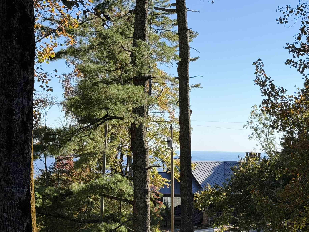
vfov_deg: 18.3
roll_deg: -1.3
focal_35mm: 80
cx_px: 230
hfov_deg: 24.2
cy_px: 176
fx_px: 714
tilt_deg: -3.6
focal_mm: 6.76
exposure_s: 1/1980
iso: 64
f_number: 1.78
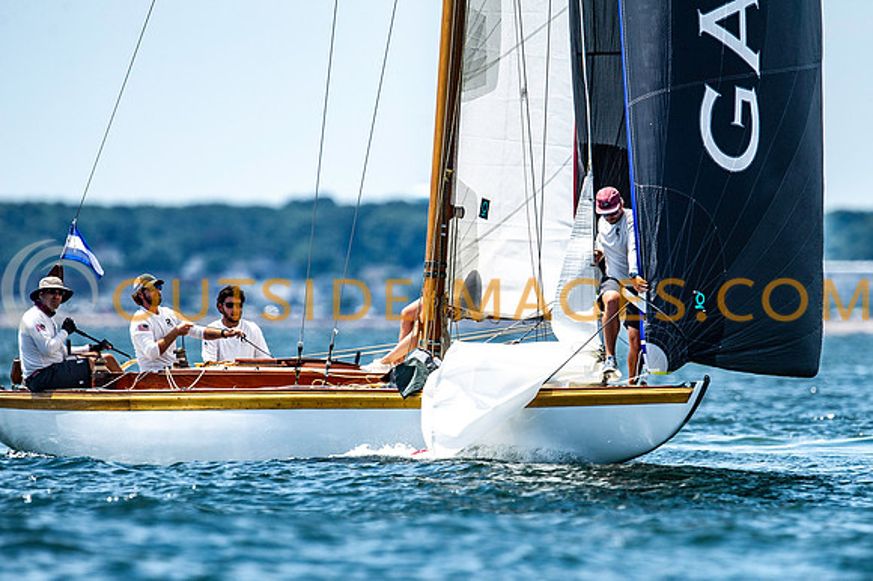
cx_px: 514
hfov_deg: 2.9
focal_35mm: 717
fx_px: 17372
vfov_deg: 1.9
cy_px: 339
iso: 400
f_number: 5
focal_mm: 600
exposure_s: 1/2500
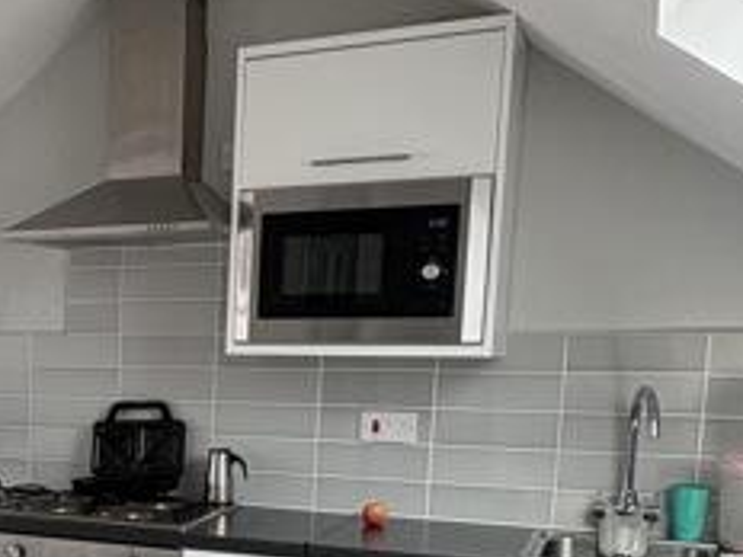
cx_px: -85
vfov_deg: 25.7
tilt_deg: -8.2
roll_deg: +0.1
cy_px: 507
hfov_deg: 30.9
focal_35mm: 55
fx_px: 1181
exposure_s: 1/99
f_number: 2.2
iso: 200
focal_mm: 2.22
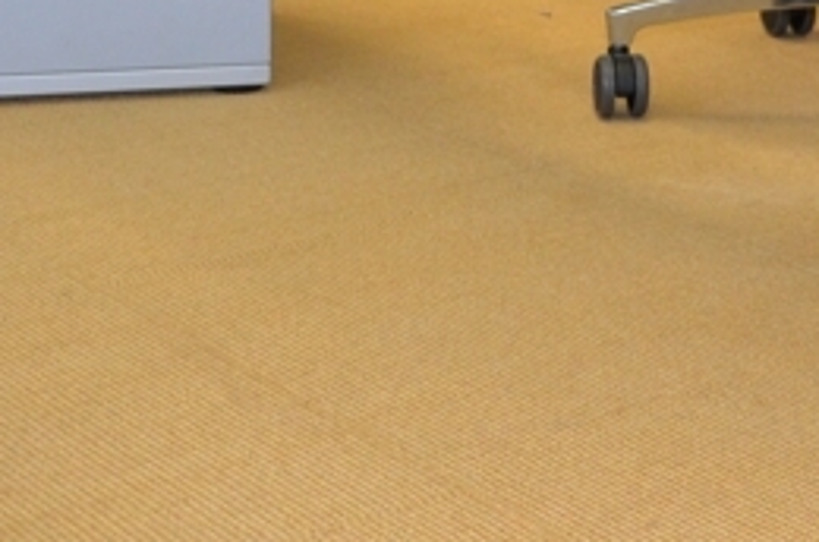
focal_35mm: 104
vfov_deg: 12.9
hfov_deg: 19.4
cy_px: -44
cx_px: 699
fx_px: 2360
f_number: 3.5
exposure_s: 1/60
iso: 900
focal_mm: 18
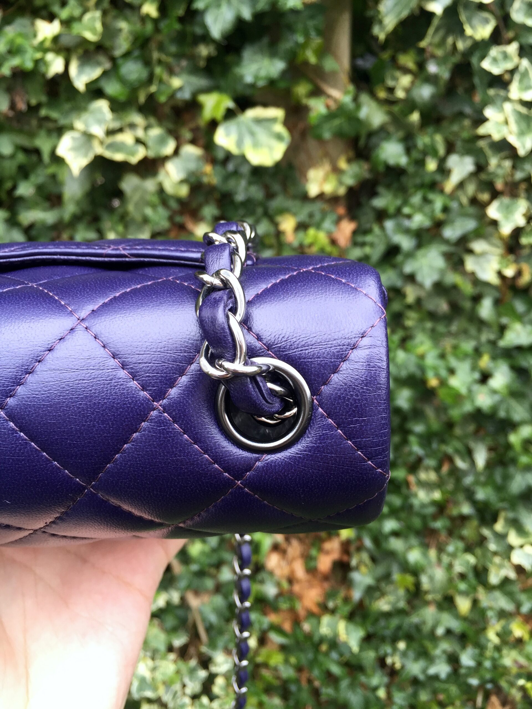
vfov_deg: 61.7
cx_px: 266
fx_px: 594
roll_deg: +2.5
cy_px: 354
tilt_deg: -19.4
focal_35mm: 29
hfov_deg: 48.2
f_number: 2.2
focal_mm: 4.15
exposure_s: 1/60
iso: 32
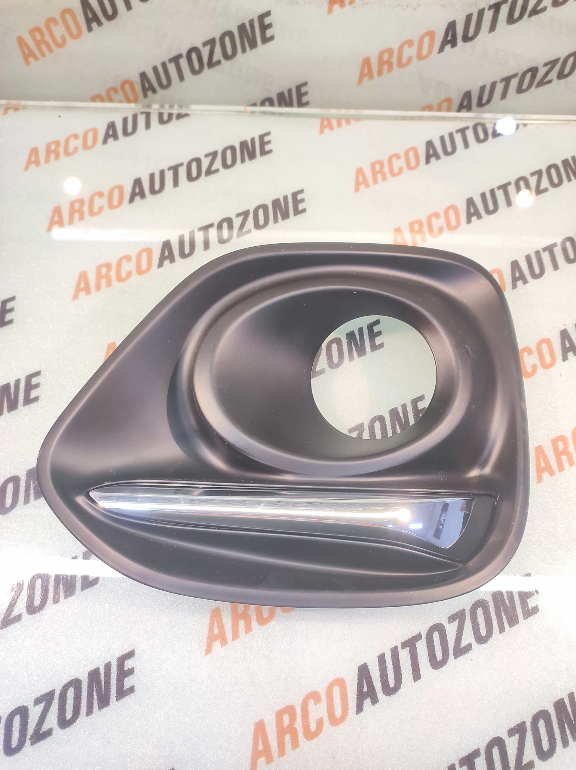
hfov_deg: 74.7
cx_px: 288
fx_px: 378
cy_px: 385
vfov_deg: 91.1
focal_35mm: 17
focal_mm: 4.74
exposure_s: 1/33
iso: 300
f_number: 1.79
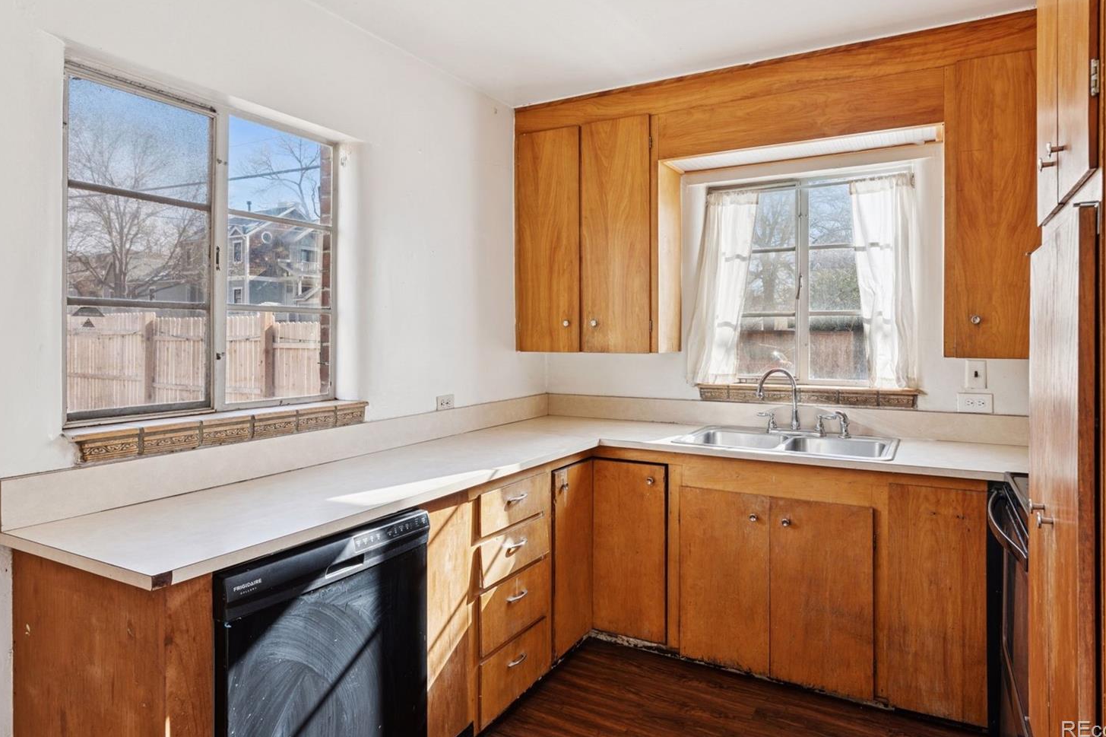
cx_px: 576
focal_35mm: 22
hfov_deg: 78.6
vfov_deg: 57.1
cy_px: 340
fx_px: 676
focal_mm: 20
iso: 400
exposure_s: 1/60
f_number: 9
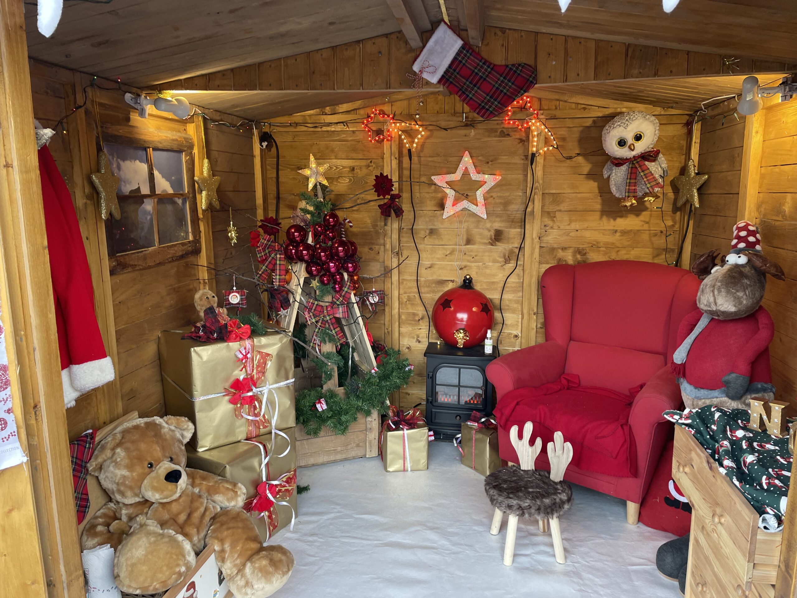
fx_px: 599
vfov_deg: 53.1
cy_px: 299
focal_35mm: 26
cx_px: 398
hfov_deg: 67.3
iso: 100
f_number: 1.6
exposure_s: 1/121
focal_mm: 4.2
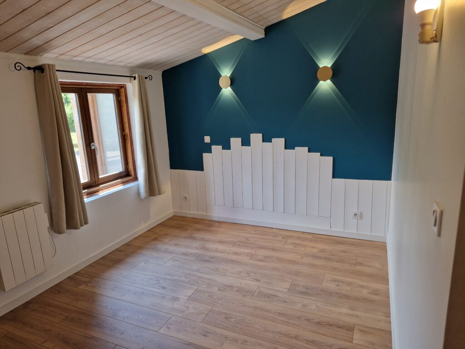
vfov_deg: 58.9
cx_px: 232
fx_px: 309
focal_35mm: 23
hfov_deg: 73.9
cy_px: 174
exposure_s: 1/180
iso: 100
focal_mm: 5.4
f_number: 1.8
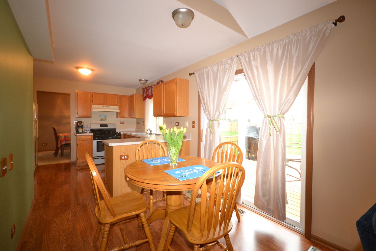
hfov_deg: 100.4
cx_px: 188
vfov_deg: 77.3
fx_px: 157
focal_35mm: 15
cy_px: 126
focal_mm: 10
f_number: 4
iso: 900
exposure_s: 1/60
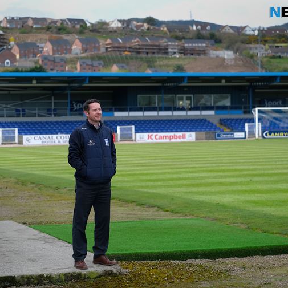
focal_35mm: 96
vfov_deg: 18.1
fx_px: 904
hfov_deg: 18.1
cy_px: 144
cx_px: 134
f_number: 2.8
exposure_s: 1/2700
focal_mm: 50
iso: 400
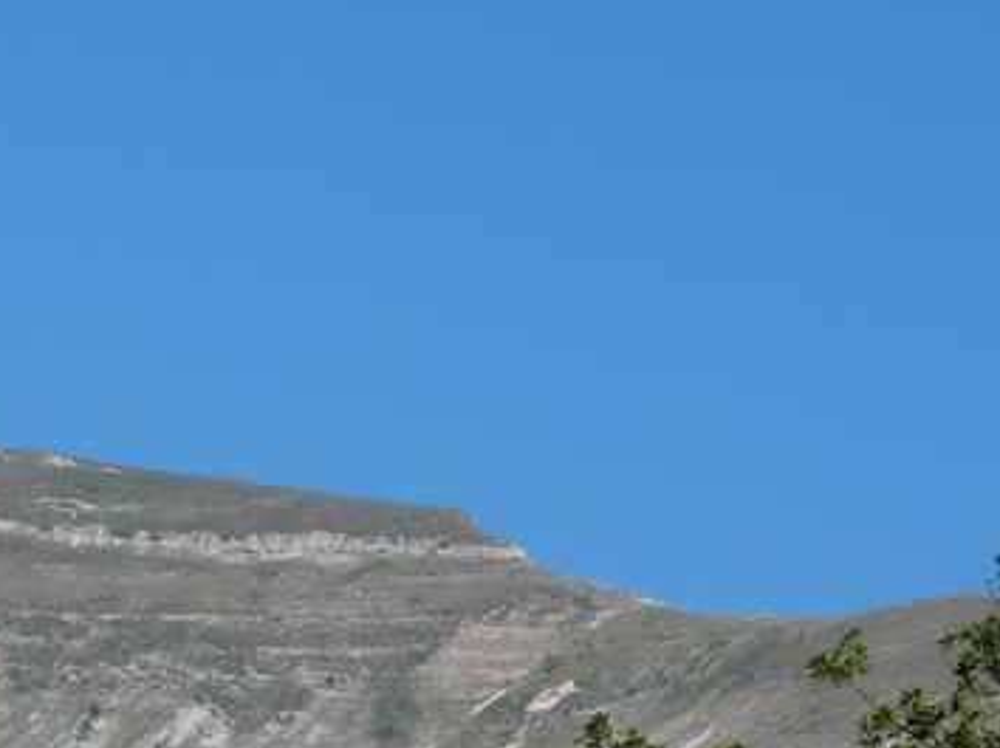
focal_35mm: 395
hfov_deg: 5.0
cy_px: 590
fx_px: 11403
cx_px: 208
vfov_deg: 3.8
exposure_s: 1/500
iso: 100
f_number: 6.3
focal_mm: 35.2
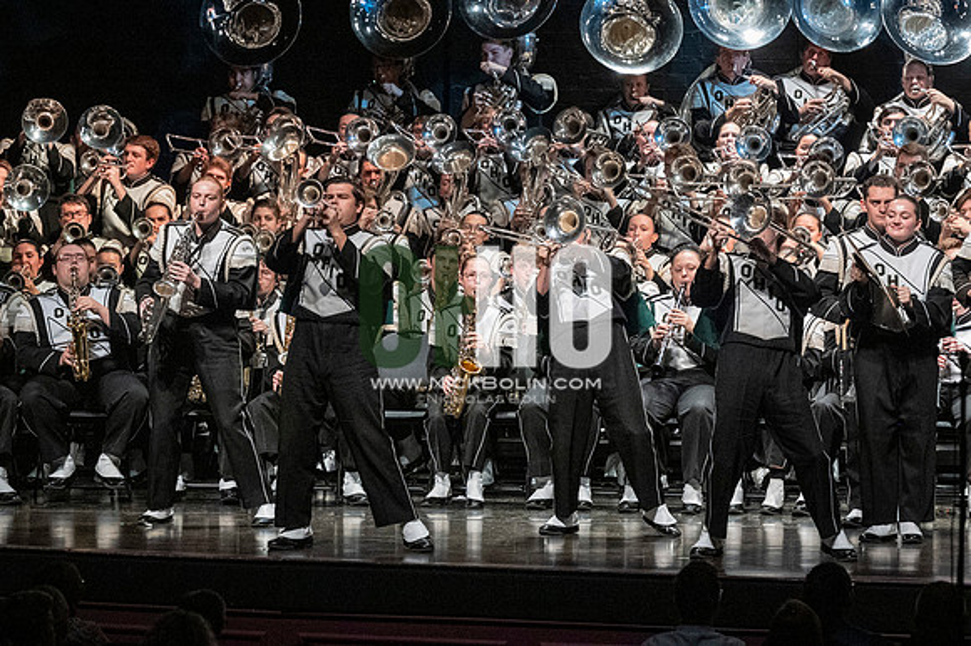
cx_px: 486
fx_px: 5661
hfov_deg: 9.8
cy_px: 323
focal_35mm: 210
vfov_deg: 6.5
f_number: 4
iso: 5000
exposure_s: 1/500
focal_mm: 140
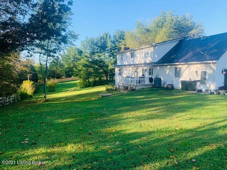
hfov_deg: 67.3
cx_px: 114
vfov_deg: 53.1
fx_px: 170
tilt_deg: -5.6
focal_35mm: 26
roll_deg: +0.4
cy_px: 85
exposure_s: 1/483
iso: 25
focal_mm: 4.25
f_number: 1.8
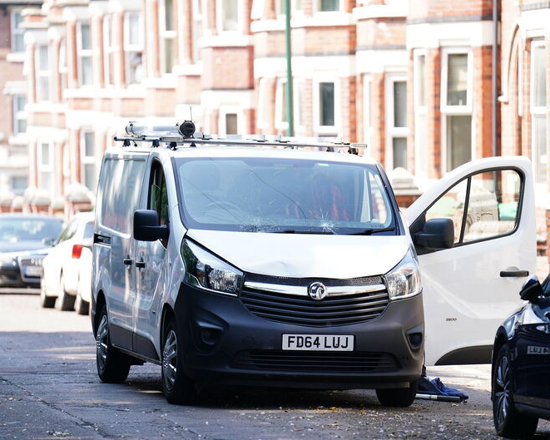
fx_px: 3696
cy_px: 220
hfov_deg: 8.5
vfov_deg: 6.8
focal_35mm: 227
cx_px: 308
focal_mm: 200
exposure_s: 1/1250
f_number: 2.8
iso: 400
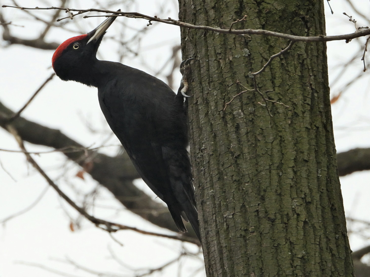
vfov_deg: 1.6
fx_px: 9940
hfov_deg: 2.1
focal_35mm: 930
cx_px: 185
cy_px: 138
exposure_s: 1/125
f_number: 8
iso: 400
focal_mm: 167
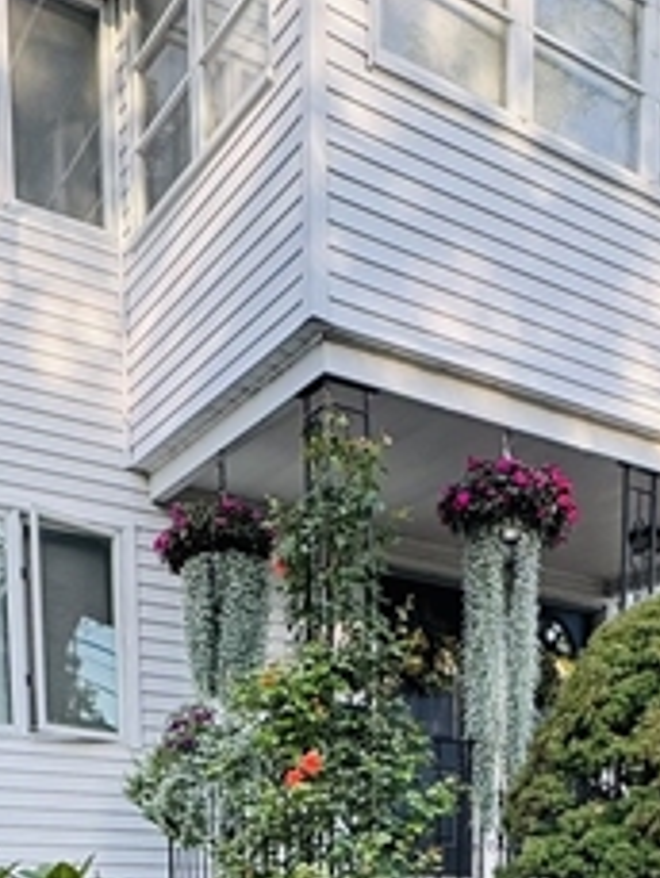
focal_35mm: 47
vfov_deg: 32.4
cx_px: 430
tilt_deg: -9.7
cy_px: 1085
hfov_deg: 30.7
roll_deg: -1.1
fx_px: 1194
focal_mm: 2.22
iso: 50
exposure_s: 1/99
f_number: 2.2
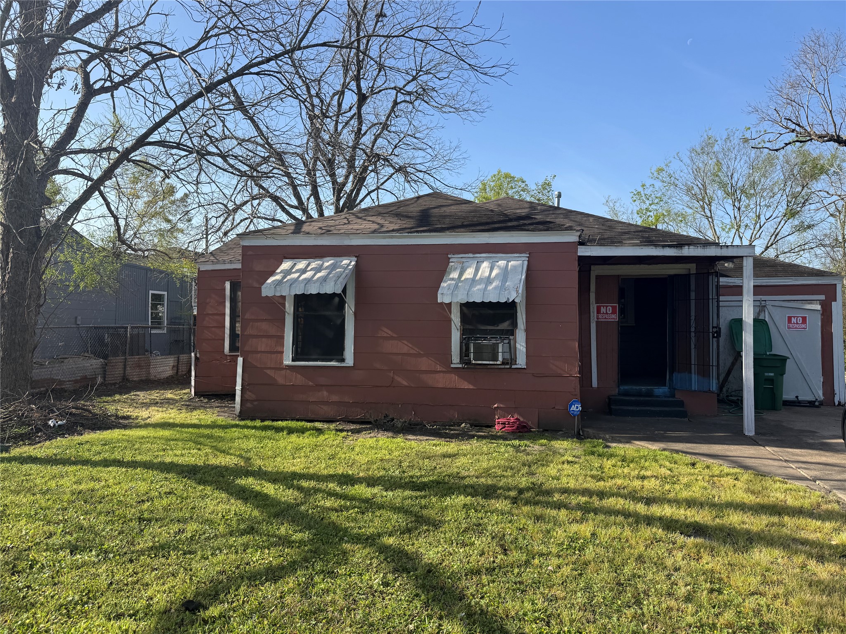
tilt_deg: +2.1
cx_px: 423
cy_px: 317
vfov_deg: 56.8
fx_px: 586
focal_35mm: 24
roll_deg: -0.1
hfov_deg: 71.6
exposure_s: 1/2604
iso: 80
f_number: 1.78
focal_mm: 6.76
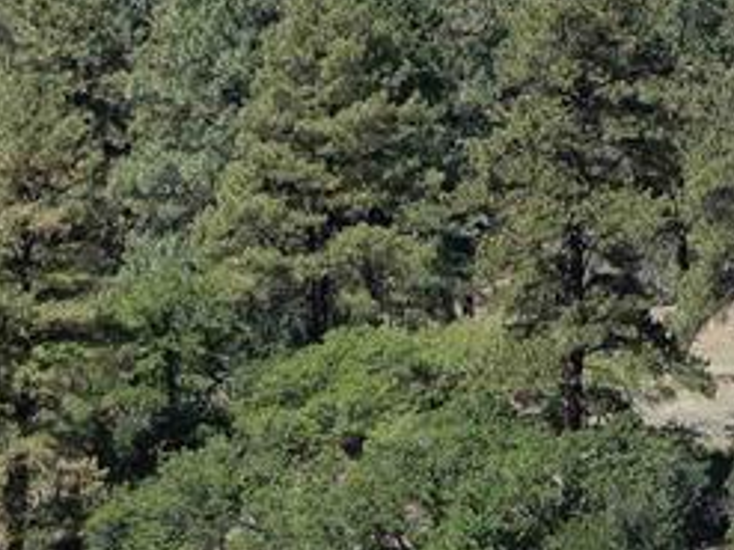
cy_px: 485
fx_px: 6761
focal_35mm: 319
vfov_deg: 4.7
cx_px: 1275
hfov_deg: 6.1
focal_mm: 13.7
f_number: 4.5
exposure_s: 1/320
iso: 80
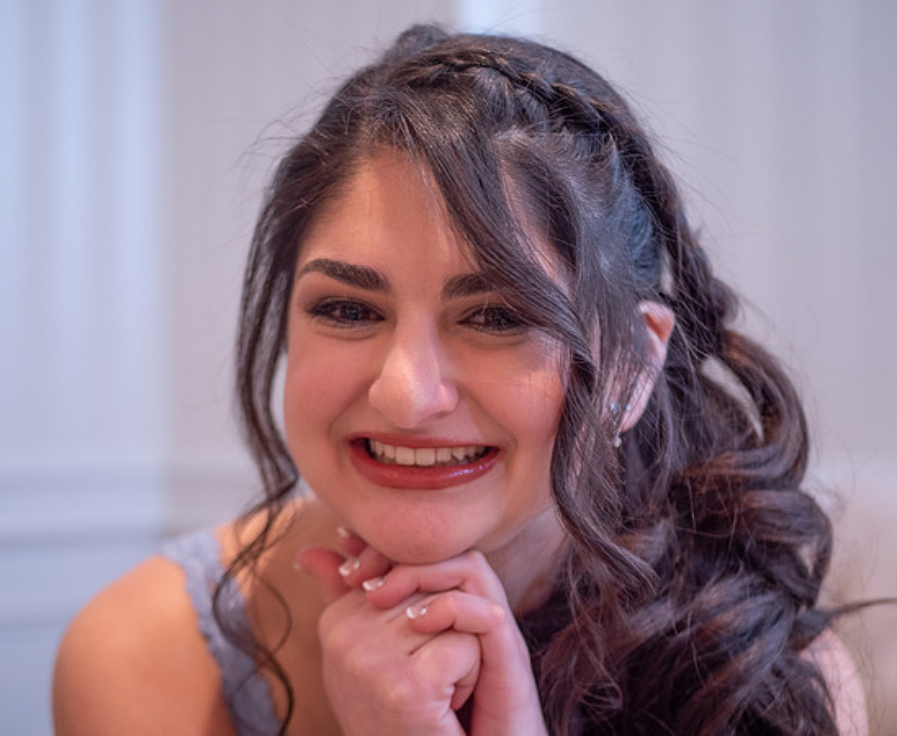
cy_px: 368
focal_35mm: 53
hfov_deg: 35.0
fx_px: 1420
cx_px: 405
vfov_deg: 29.1
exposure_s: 1/80
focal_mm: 25
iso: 500
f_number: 1.7
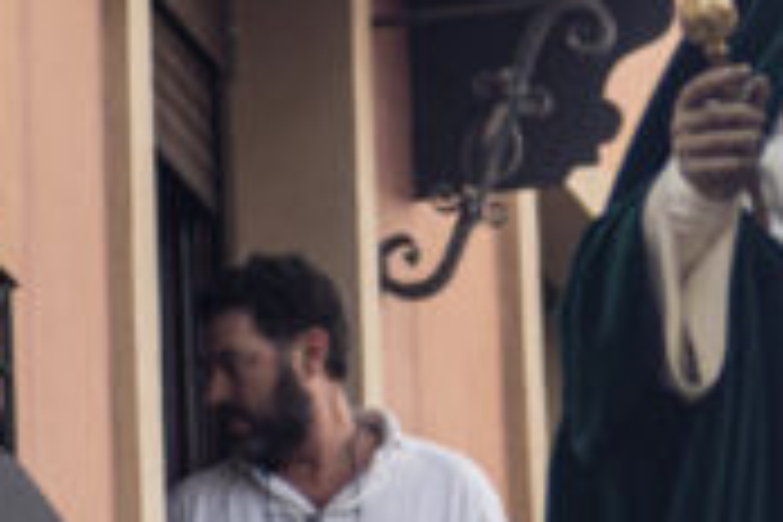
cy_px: 124
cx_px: 1012
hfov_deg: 4.0
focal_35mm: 508
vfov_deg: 2.7
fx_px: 11048
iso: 500
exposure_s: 1/160
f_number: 4
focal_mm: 92
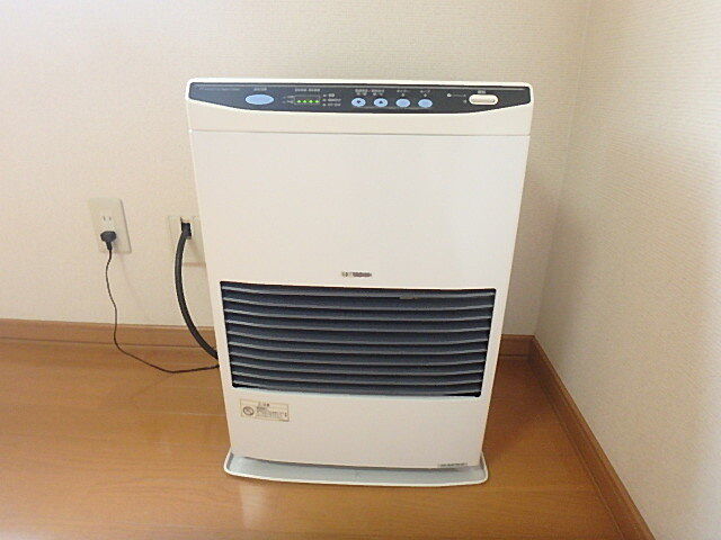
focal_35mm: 21
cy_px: 270
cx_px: 360
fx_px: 437
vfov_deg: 63.4
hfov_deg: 79.0
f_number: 3.5
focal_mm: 3.7
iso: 500
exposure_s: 1/30
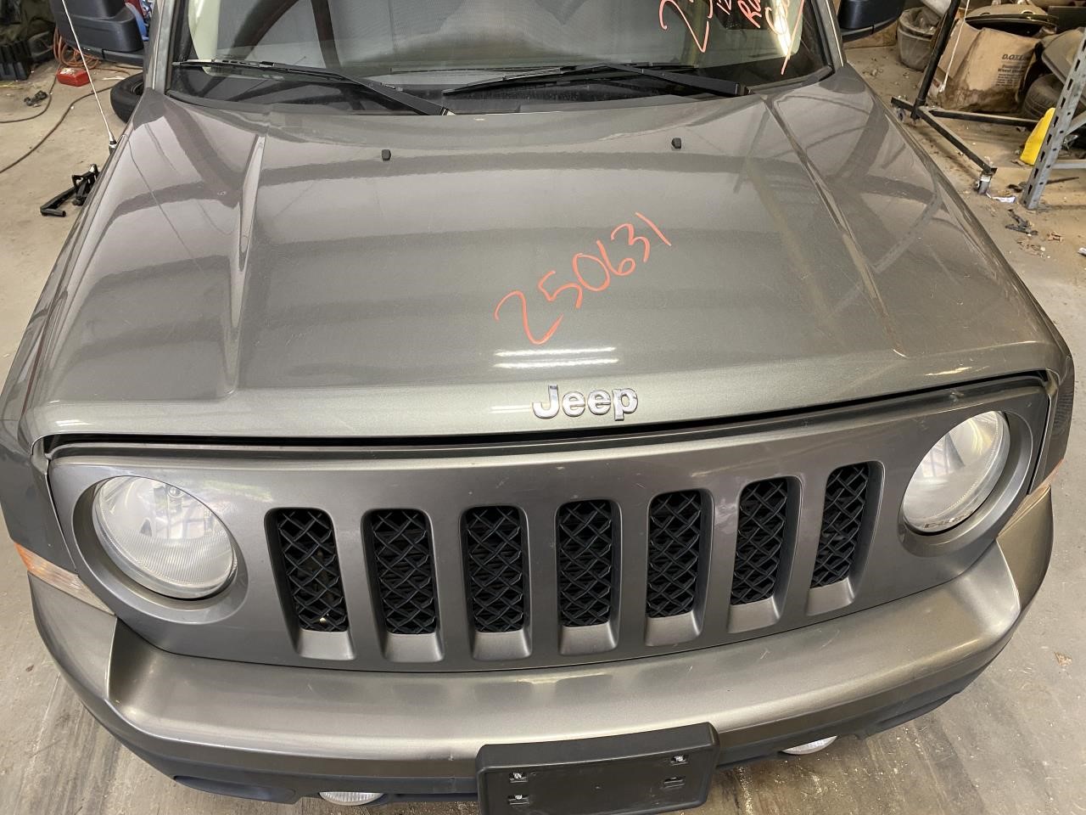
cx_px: 543
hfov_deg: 67.3
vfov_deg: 53.1
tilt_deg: -39.5
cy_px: 408
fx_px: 816
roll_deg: +0.5
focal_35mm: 26
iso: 160
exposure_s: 1/60
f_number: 1.8
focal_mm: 4.25
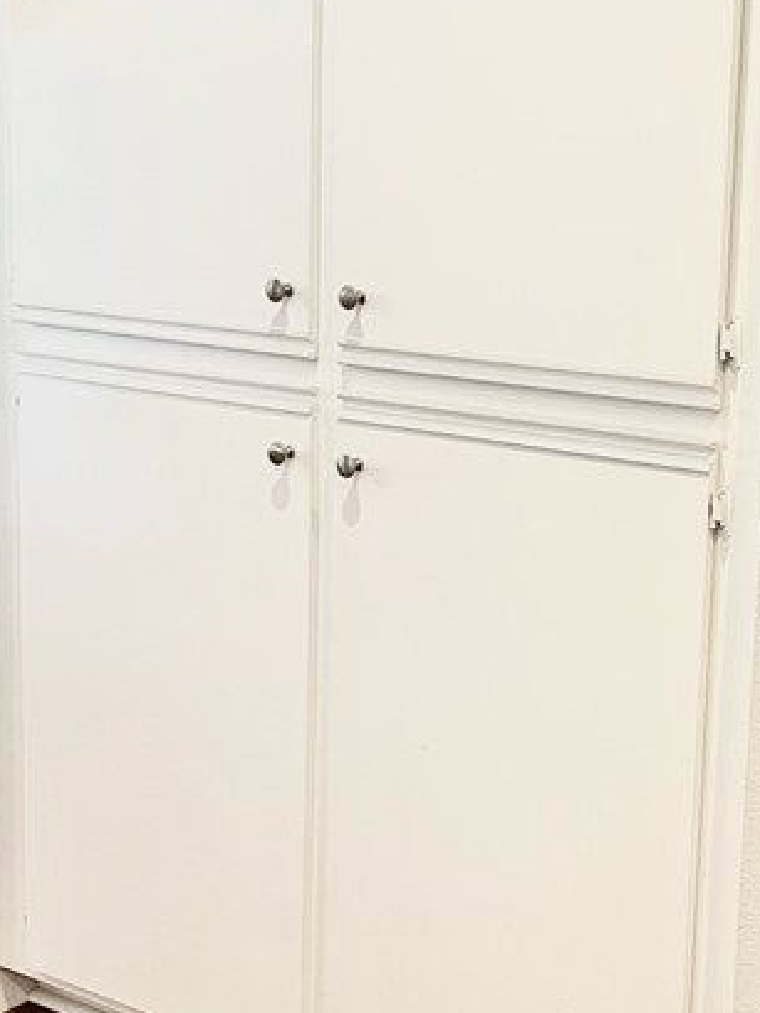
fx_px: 1902
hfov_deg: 22.2
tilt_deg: -9.5
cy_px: 559
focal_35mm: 65
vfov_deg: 29.8
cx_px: 655
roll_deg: -1.1
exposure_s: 1/60
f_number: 1.6
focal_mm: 5.1
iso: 100
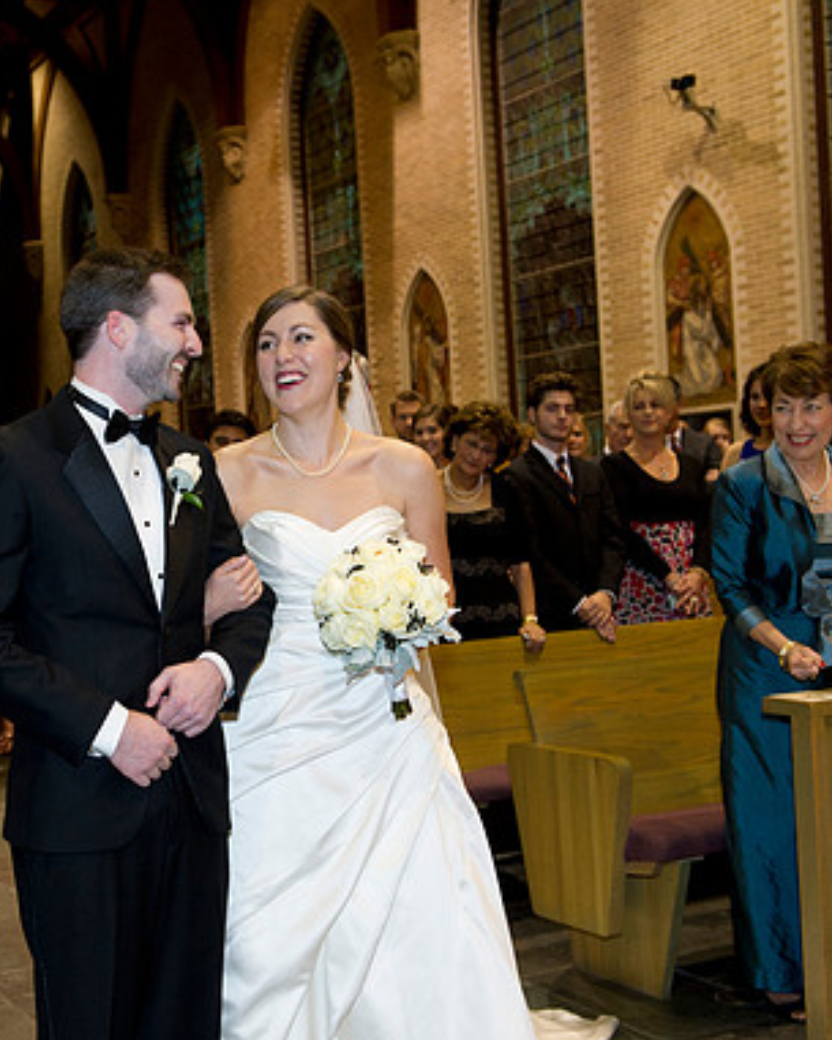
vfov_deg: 37.3
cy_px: 516
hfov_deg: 29.9
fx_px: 1538
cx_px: 229
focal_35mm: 50
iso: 1250
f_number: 4
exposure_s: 1/60
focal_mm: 35
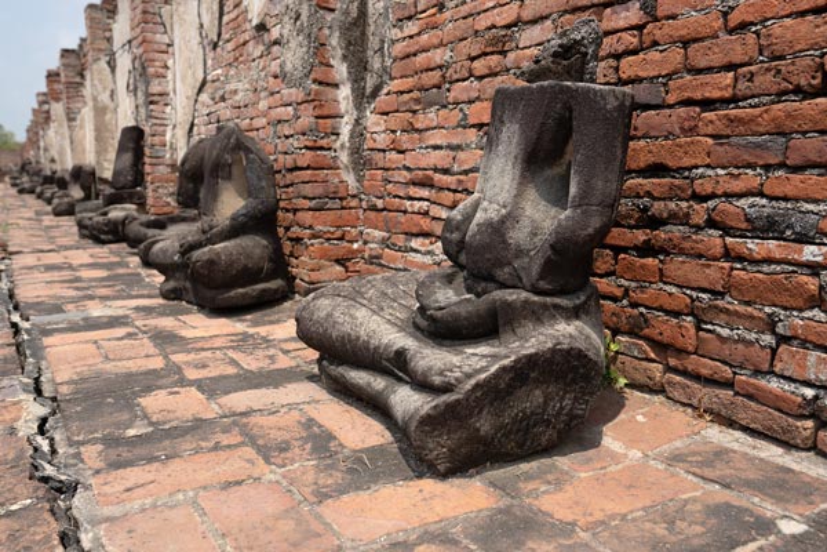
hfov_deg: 60.3
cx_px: 414
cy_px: 276
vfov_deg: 42.3
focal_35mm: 31
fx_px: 712
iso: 250
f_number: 5
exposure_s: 1/3200
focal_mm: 31
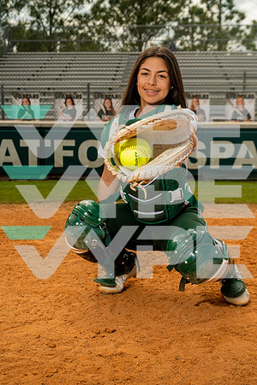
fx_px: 493
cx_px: 128
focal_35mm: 46
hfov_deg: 29.2
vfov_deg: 42.7
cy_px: 192
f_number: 4.5
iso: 250
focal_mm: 46
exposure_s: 1/250
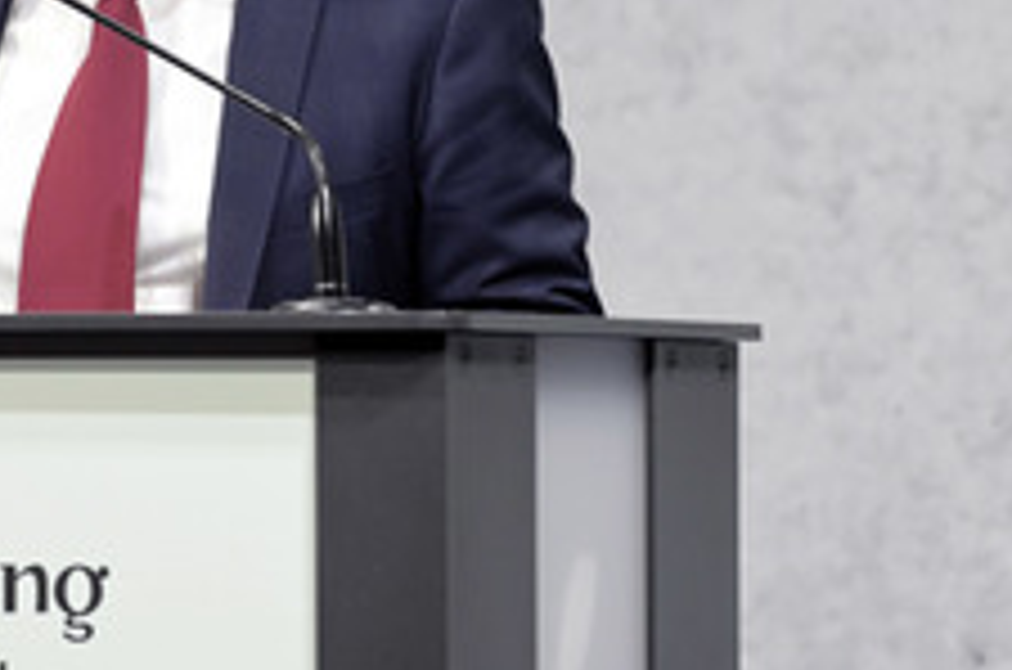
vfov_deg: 2.6
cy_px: 130
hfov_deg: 4.0
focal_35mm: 522
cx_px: 20
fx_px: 14643
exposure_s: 1/500
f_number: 5.6
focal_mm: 260
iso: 4000
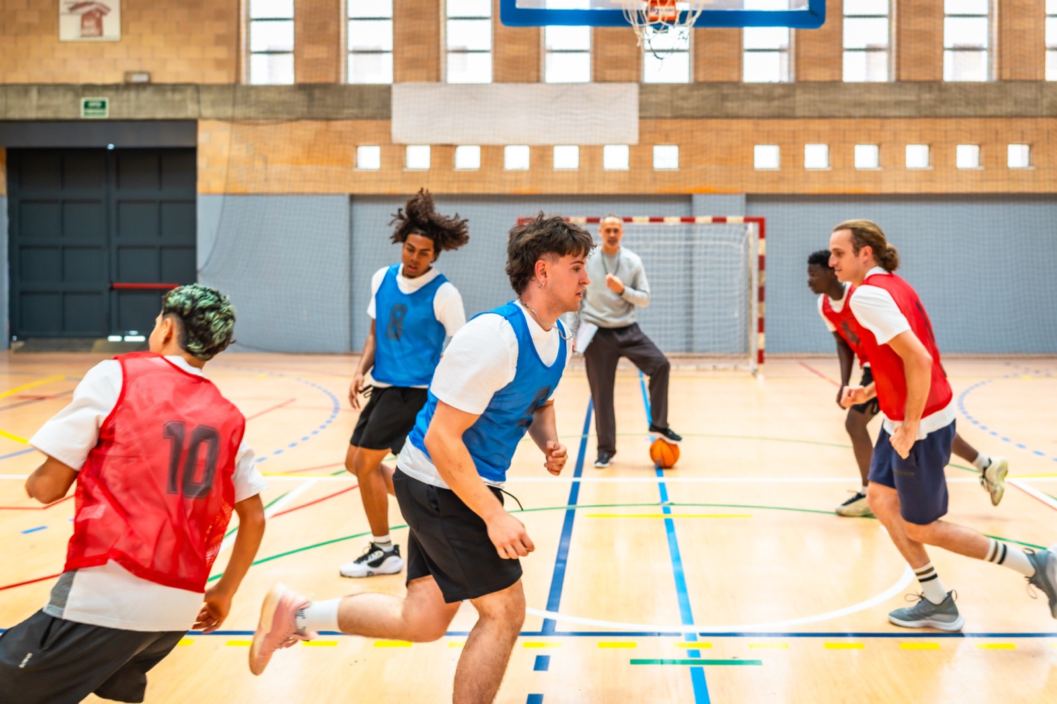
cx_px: 528
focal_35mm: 35
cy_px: 352
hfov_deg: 54.4
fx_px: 1027
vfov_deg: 37.8
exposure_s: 1/500
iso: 500
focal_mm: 35
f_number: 2.5
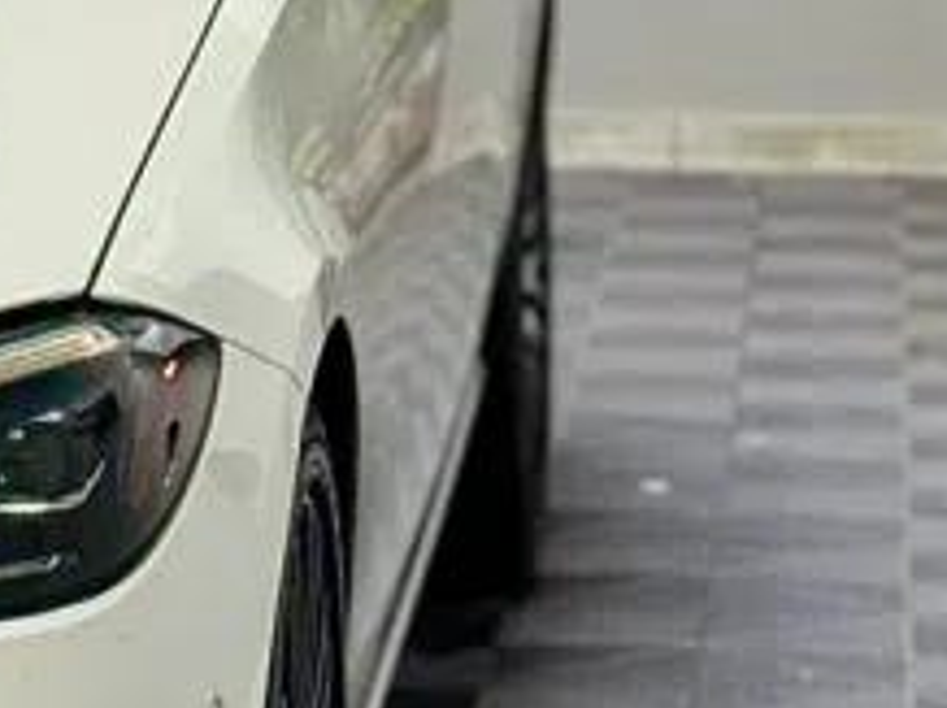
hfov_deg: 13.3
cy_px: 56
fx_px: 3853
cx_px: -404
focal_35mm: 141
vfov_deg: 10.4
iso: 64
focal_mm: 6.76
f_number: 1.78
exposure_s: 1/783
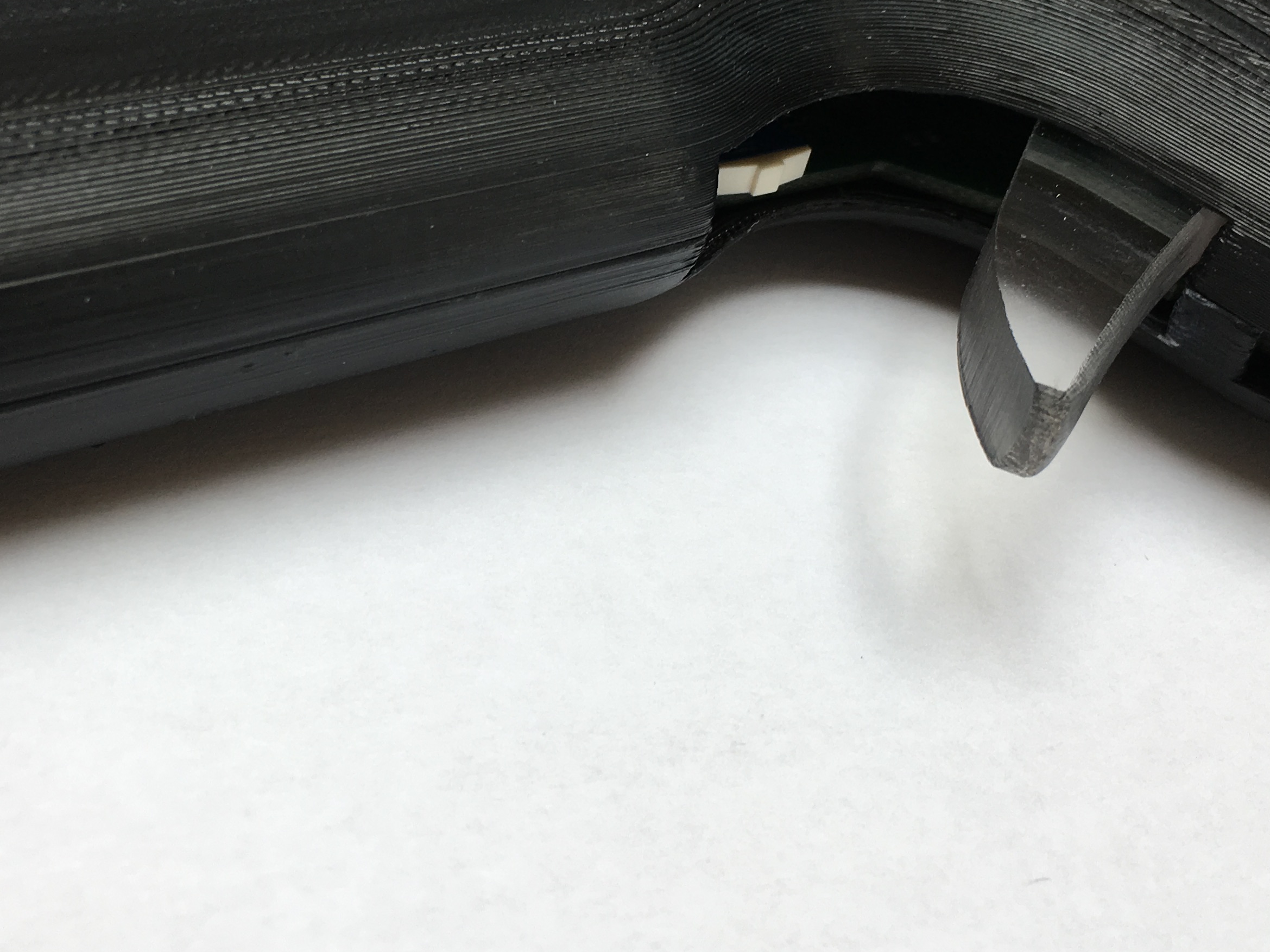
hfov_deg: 38.2
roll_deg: -16.0
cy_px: 336
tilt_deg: -40.4
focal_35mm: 50
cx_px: 608
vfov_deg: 29.0
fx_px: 1834
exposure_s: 1/107
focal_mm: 4.15
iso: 25
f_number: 2.2
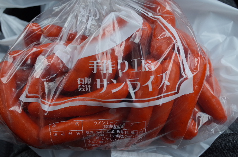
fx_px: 185
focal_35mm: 28
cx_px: 119
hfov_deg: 65.6
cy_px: 78
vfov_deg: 46.2
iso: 100
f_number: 4.5
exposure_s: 1/100
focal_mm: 18.3
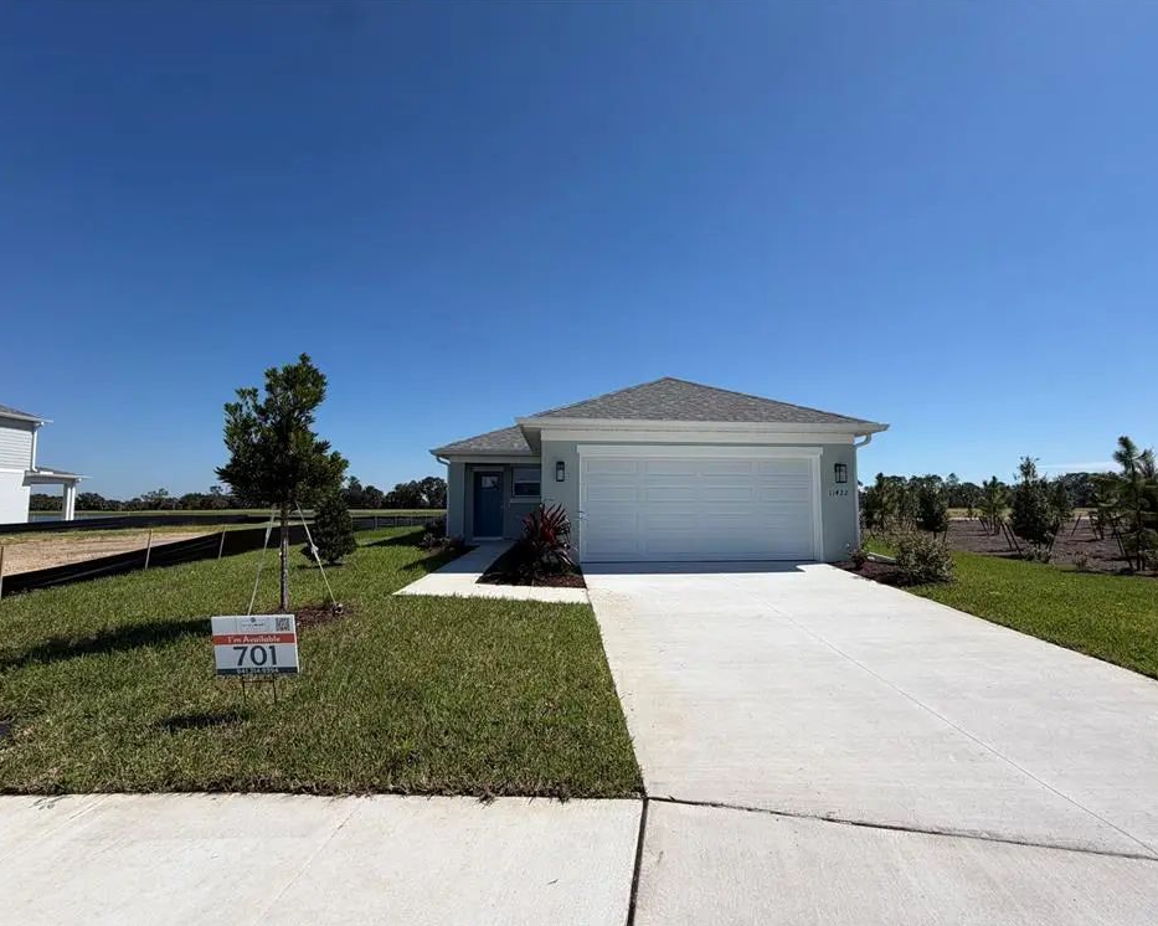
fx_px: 514
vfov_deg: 84.0
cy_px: 472
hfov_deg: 96.7
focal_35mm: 15
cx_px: 609
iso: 20
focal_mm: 2.22
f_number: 2.2
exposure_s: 1/1368
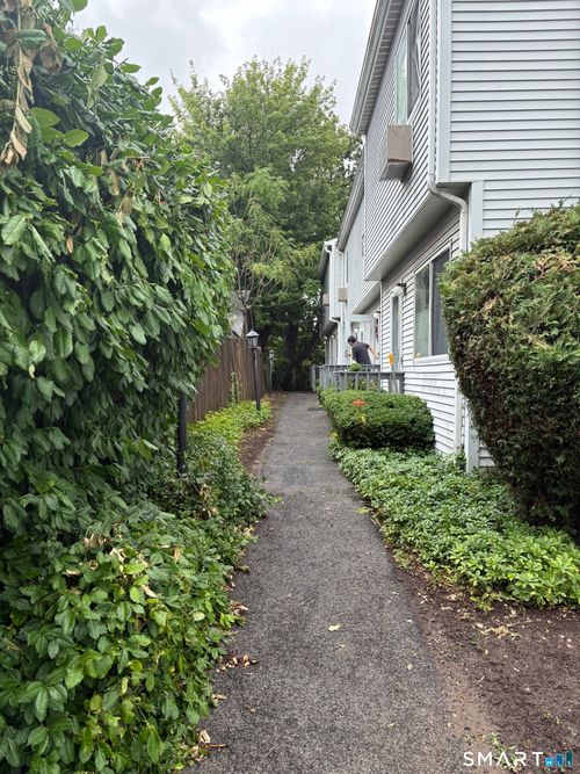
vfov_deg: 67.3
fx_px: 581
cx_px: 290
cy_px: 387
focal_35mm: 26
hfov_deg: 53.0
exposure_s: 1/240
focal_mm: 5.96
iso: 64
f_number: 1.6
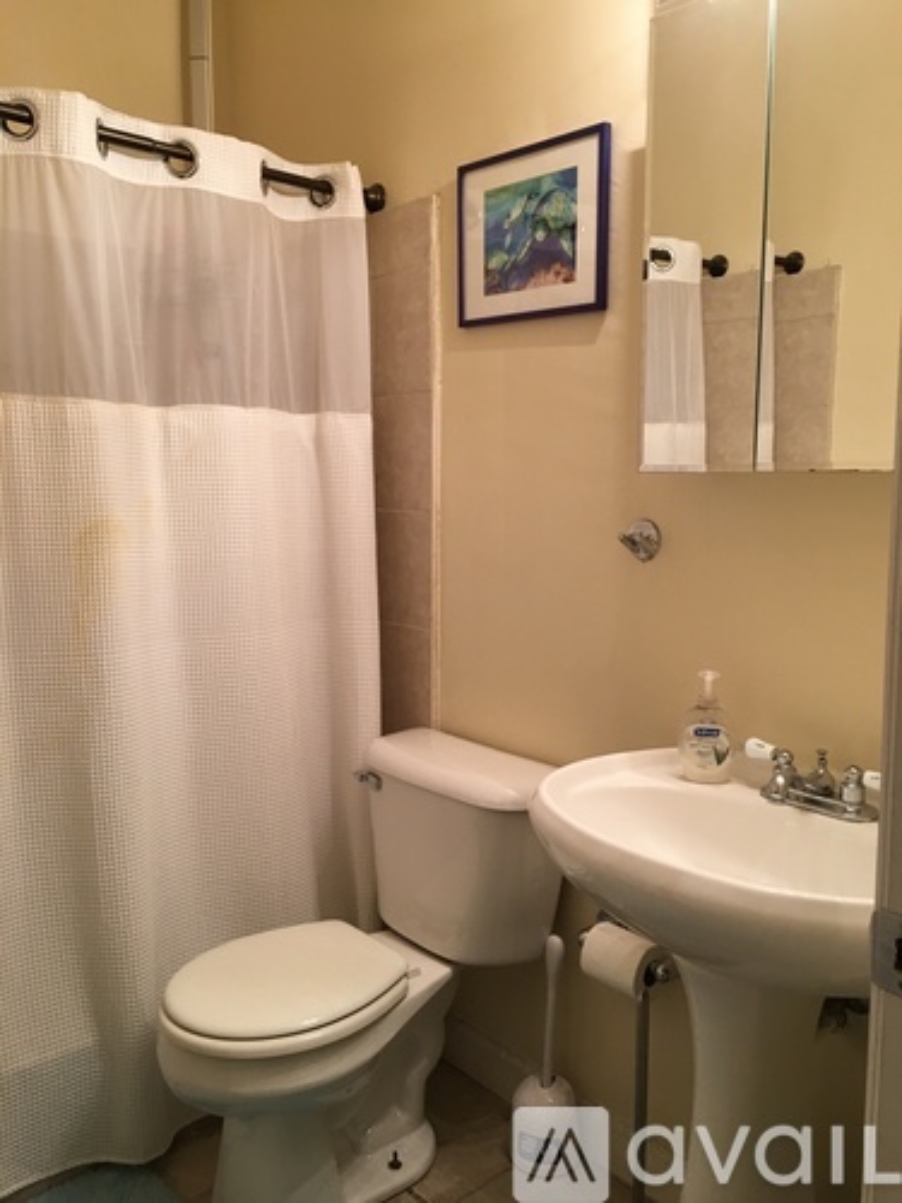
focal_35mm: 29
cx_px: 451
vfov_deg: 61.7
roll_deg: -0.3
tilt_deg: -6.0
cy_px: 602
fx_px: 1008
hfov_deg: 48.2
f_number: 2.2
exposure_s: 1/15
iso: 40
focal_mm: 4.15
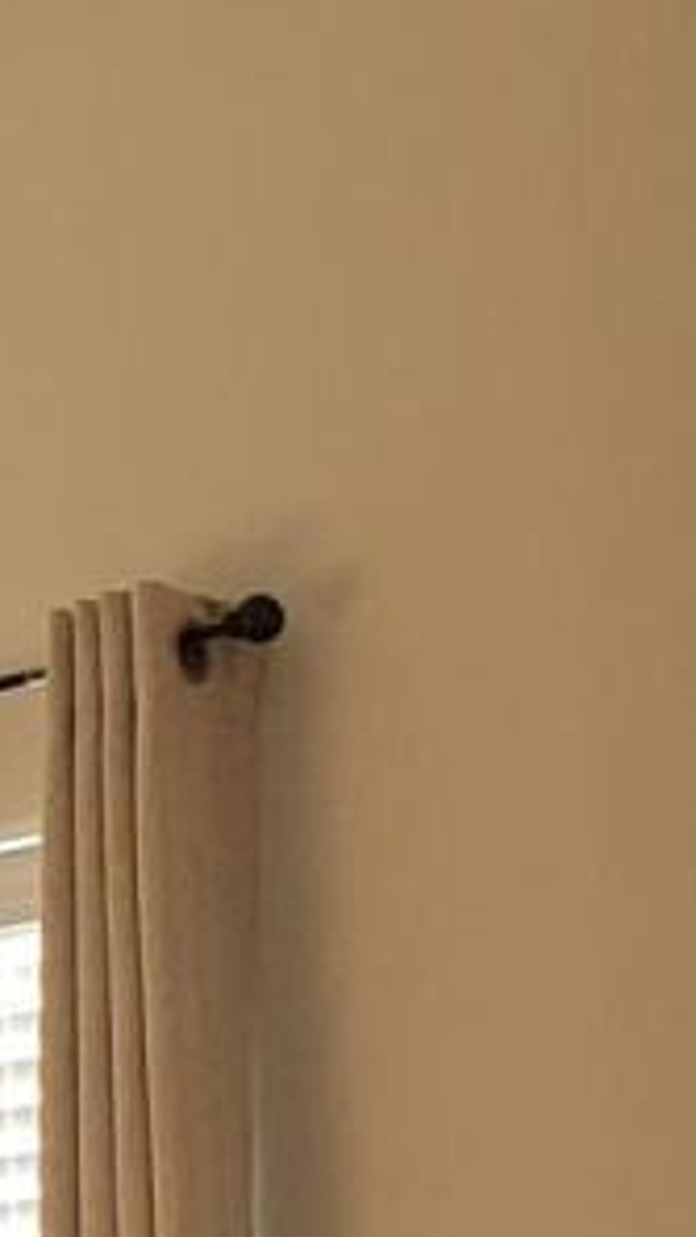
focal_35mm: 191
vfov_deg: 11.1
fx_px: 6268
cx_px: -1688
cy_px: 1366
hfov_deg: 5.8
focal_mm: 4.3
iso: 80
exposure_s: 1/60
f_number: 2.4
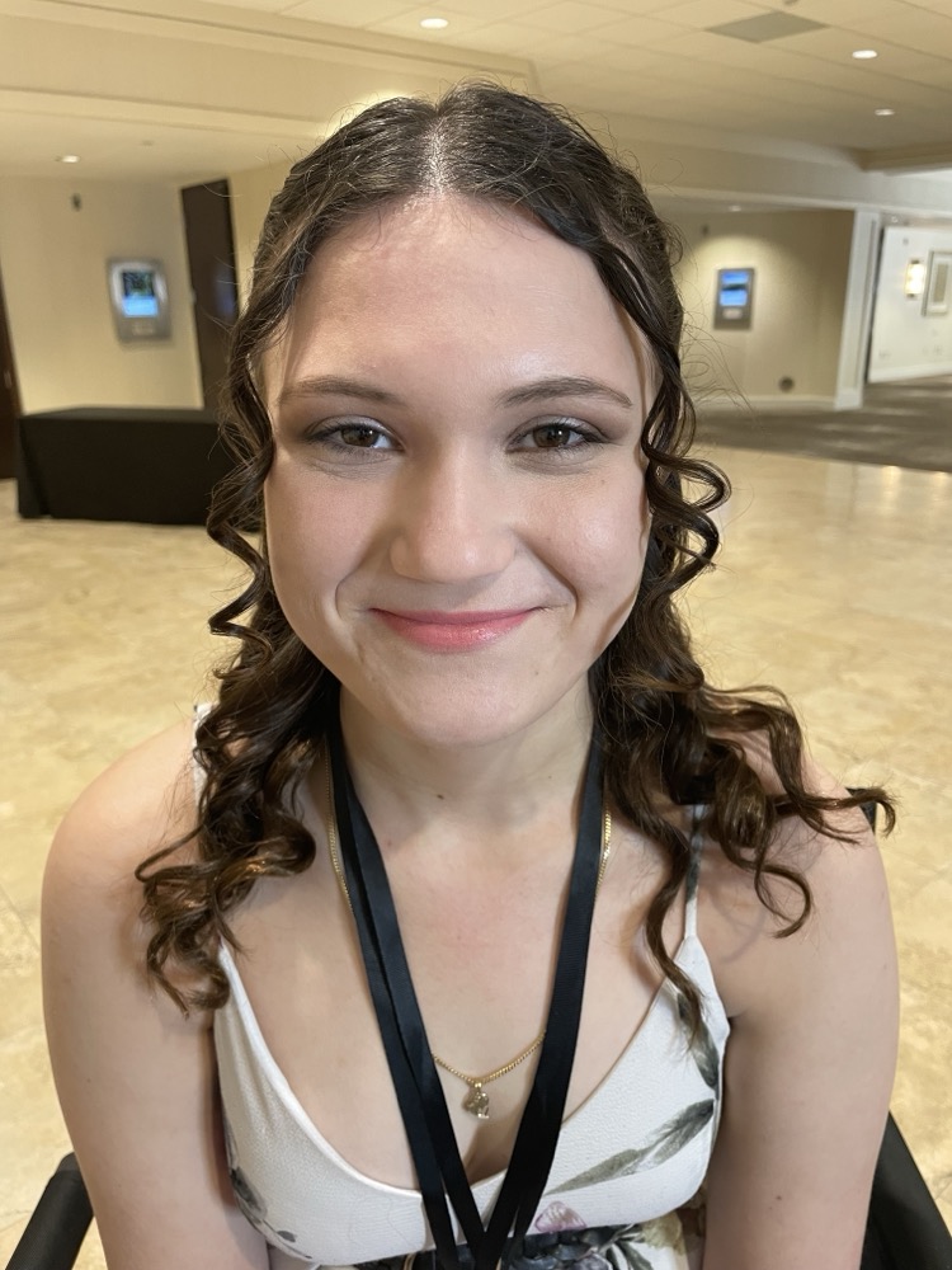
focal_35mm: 26
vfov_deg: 67.3
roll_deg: +1.6
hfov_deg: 53.1
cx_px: 476
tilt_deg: -18.1
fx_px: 953
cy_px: 635
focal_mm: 4.2
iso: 160
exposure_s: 1/60
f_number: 1.6
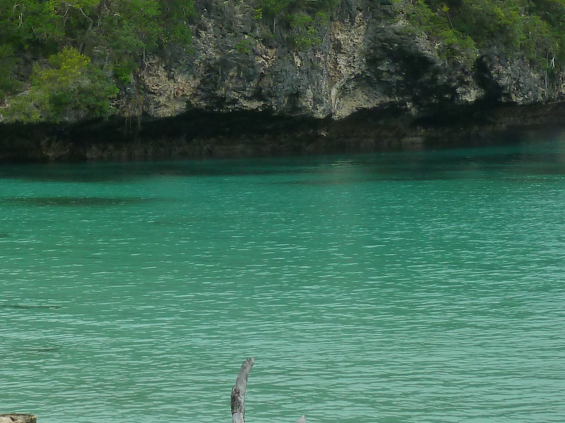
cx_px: 106
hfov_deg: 17.3
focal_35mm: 113
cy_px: 15
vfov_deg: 13.0
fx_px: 1844
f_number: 4
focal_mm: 7.3
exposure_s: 1/125
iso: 125
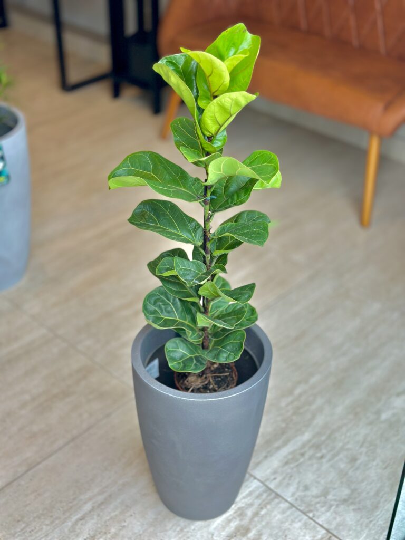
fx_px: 749
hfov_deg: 30.3
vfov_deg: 39.7
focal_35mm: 48
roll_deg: -2.3
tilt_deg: -34.2
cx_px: 202
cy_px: 270
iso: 80
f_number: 1.78
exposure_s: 1/230
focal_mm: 6.86
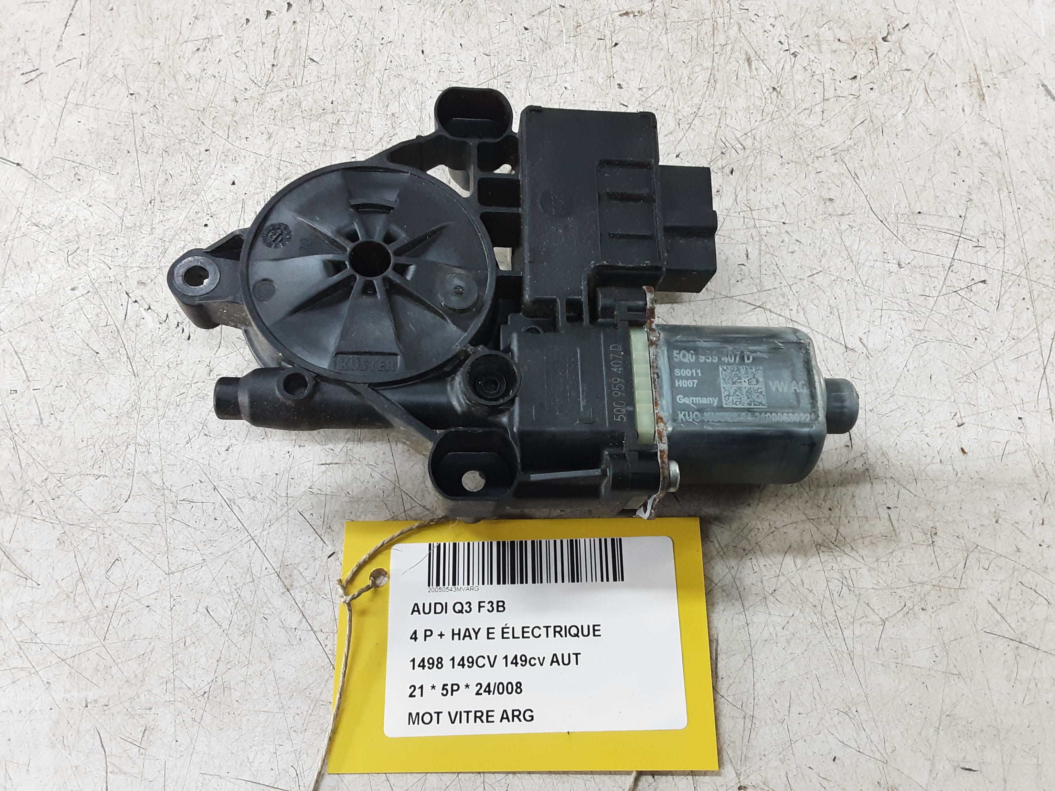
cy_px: 396
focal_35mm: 27
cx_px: 528
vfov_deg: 51.4
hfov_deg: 65.3
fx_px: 823
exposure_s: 1/50
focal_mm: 2.91
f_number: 1.9
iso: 160
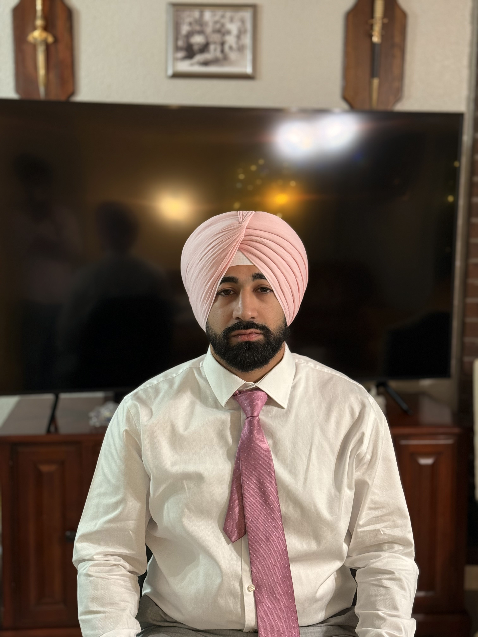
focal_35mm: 48
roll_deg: -0.7
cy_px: 318
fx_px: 884
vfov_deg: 39.7
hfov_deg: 30.3
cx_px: 239
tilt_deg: -8.4
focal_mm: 6.76
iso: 200
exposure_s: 1/60
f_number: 1.78
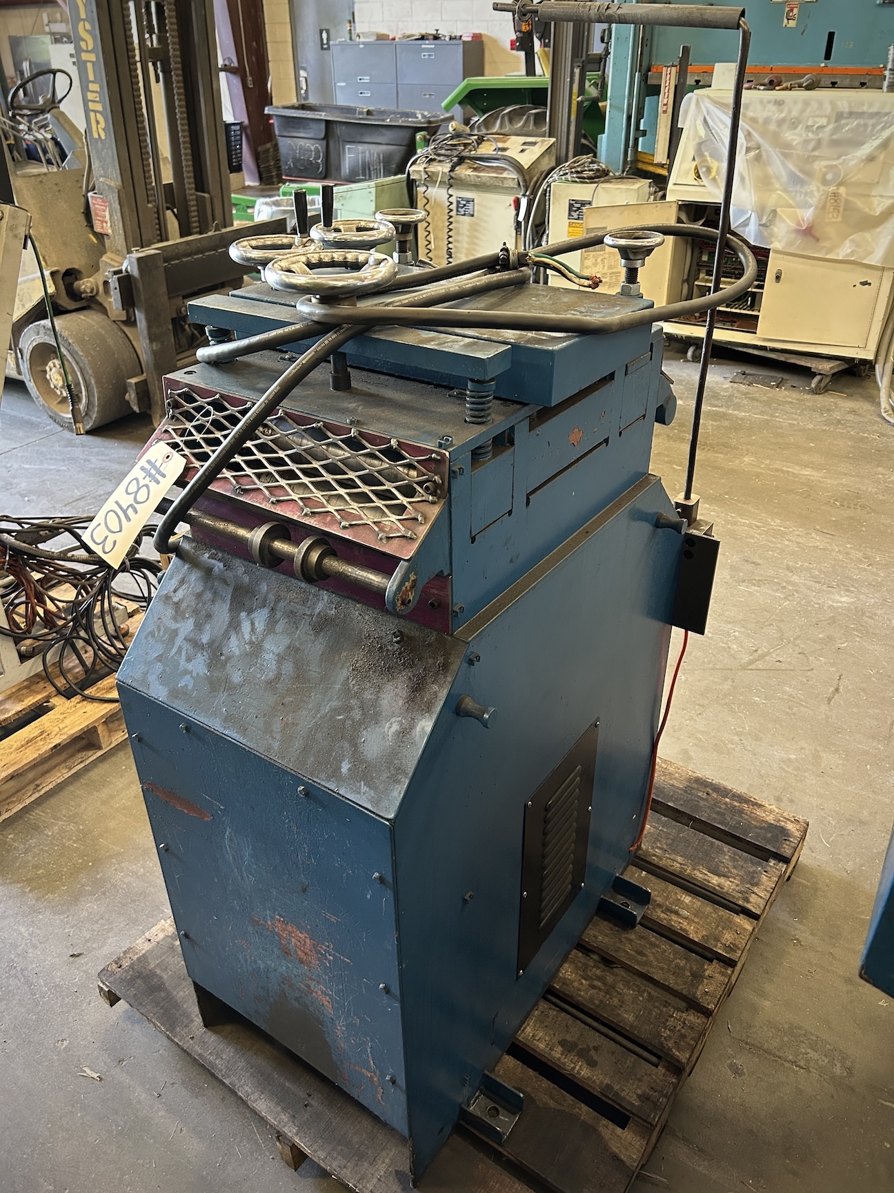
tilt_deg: -30.5
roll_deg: +1.2
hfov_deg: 53.1
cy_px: 596
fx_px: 895
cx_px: 447
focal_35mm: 26
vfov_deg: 67.3
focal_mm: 5.7
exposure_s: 1/60
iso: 320
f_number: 1.5
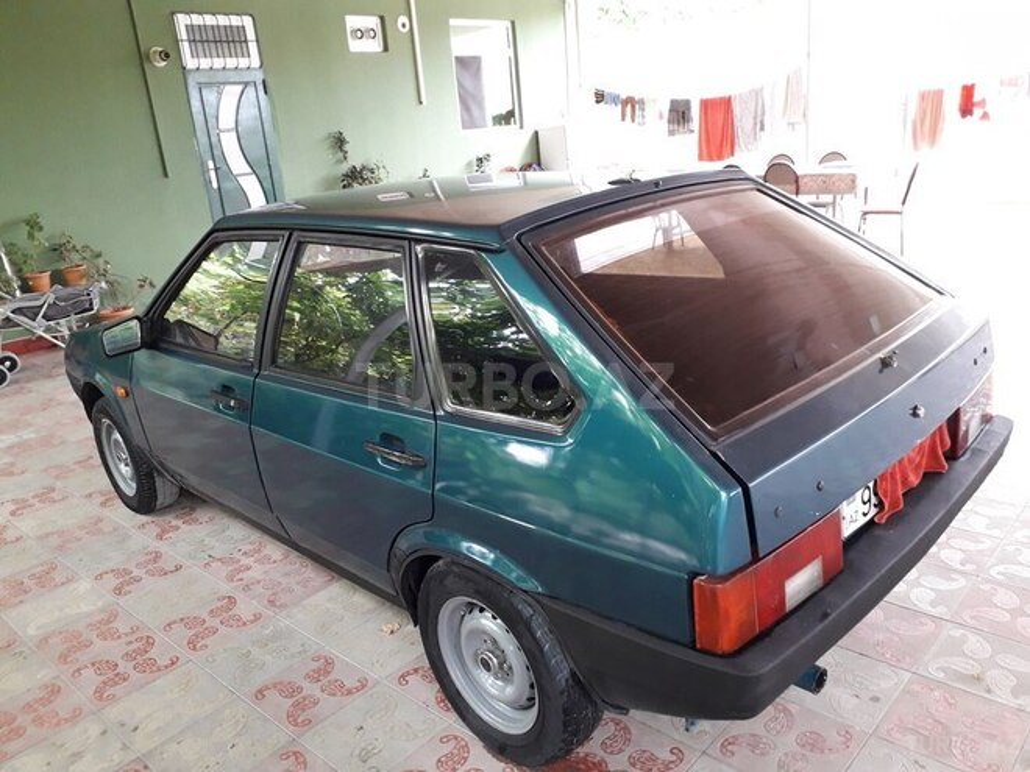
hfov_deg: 65.3
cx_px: 515
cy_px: 386
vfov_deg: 51.4
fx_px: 803
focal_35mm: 27
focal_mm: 3.6
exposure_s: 1/50
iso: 200
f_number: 1.9
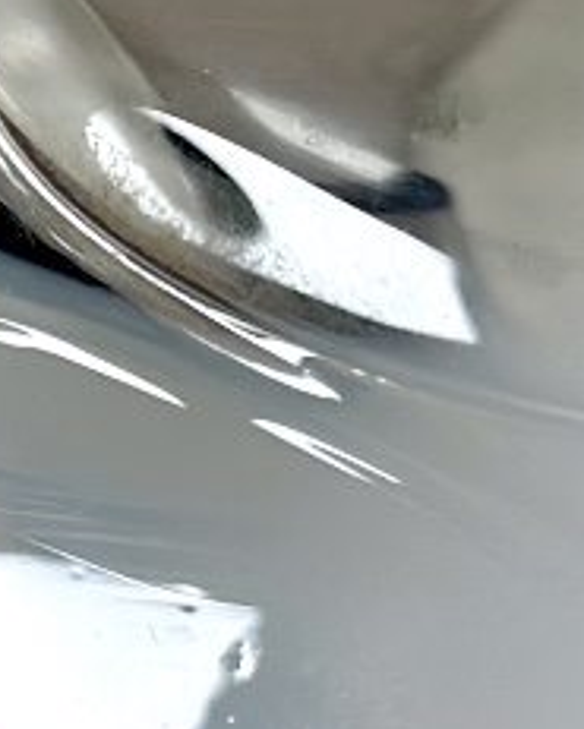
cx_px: -341
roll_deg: +2.7
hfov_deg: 6.3
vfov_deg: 7.9
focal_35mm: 243
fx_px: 5247
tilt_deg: -19.0
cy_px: 193
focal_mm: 6.86
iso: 80
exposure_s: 1/341
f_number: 1.78
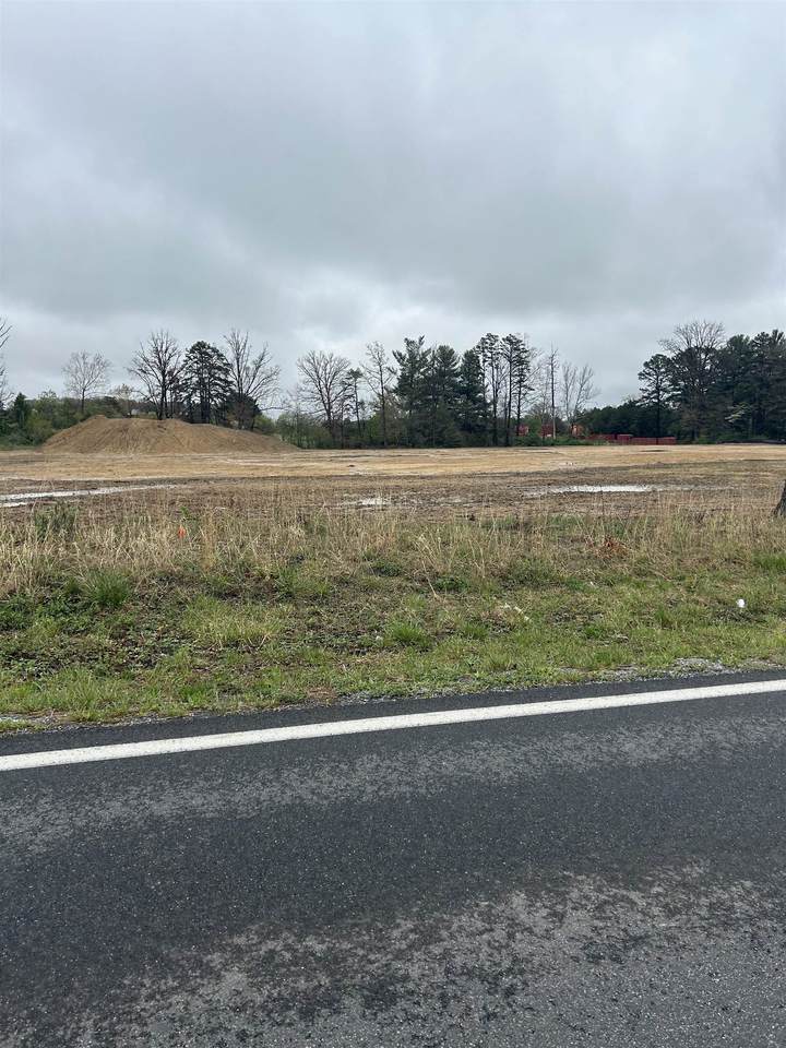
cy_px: 524
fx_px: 787
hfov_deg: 53.1
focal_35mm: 26
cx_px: 393
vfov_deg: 67.3
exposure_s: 1/4115
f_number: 1.5
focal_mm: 5.7
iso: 50
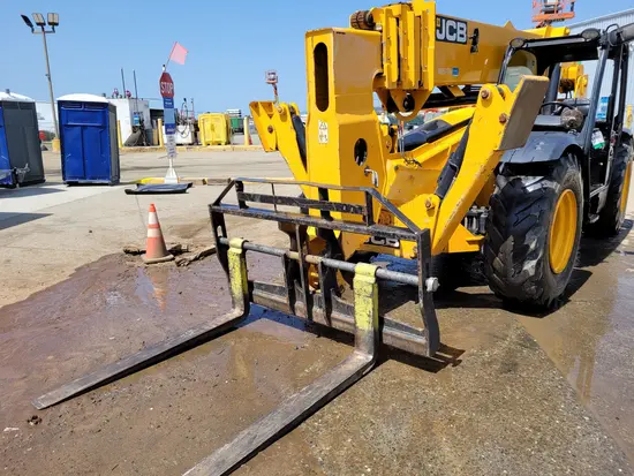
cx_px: 317
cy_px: 238
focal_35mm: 26
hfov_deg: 67.3
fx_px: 476
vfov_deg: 53.1
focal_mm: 5.4
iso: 40
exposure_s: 1/2043
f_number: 1.8
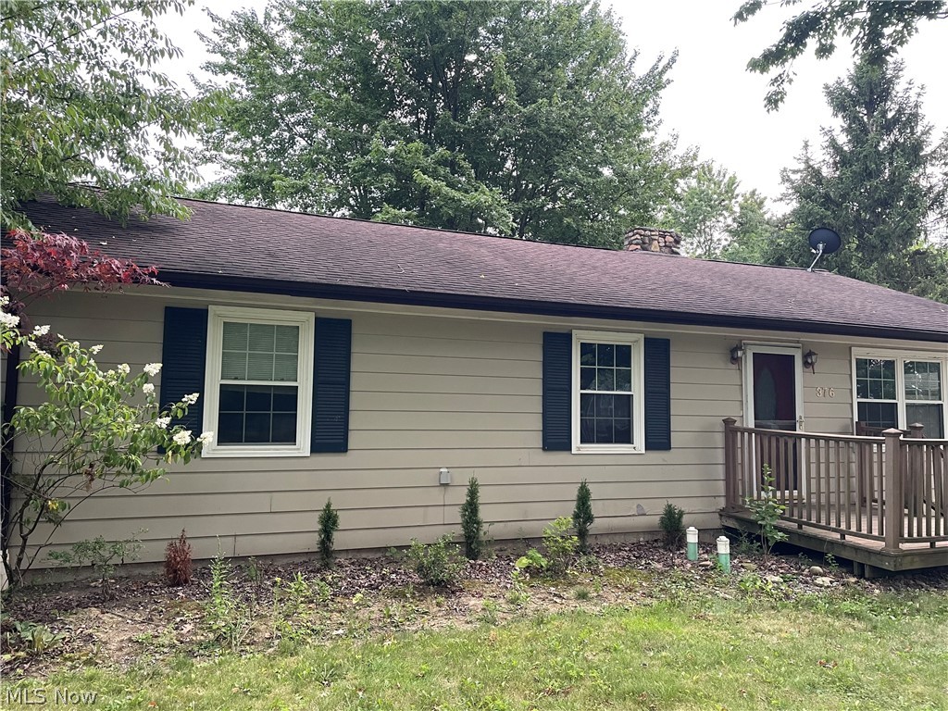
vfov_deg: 53.1
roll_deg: -0.4
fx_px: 712
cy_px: 356
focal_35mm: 26
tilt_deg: +5.0
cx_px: 474
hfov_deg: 67.3
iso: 200
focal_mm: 4.2
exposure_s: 1/60
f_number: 1.6
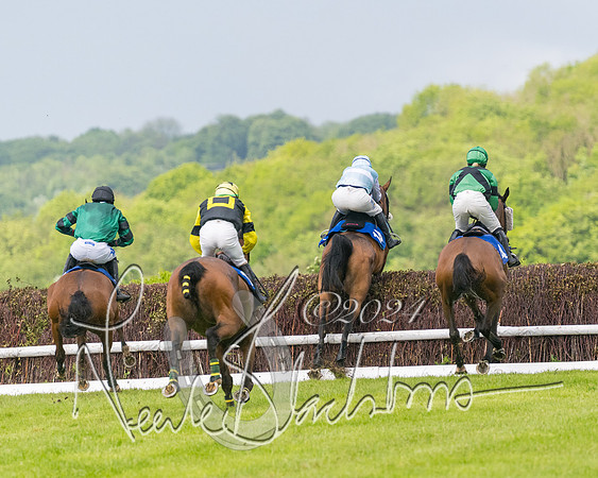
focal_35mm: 447
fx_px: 7901
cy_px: 273
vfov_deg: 3.5
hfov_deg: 4.3
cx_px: 411
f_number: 4
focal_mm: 230
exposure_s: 1/4000
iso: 400
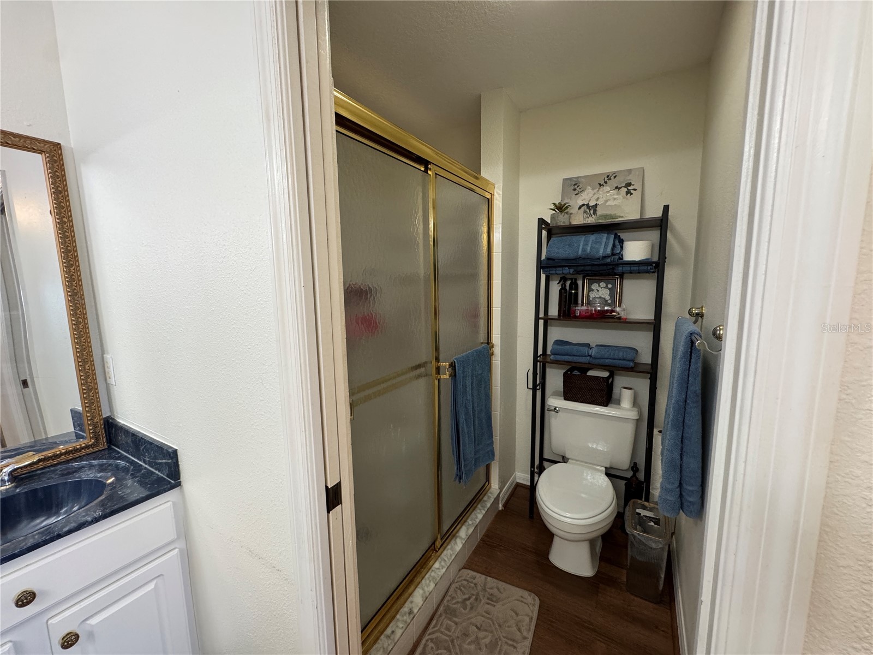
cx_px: 436
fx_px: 353
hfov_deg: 102.1
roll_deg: +0.7
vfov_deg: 85.7
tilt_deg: -8.4
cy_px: 328
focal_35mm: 14
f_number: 2.2
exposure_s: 1/60
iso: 250
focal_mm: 2.22
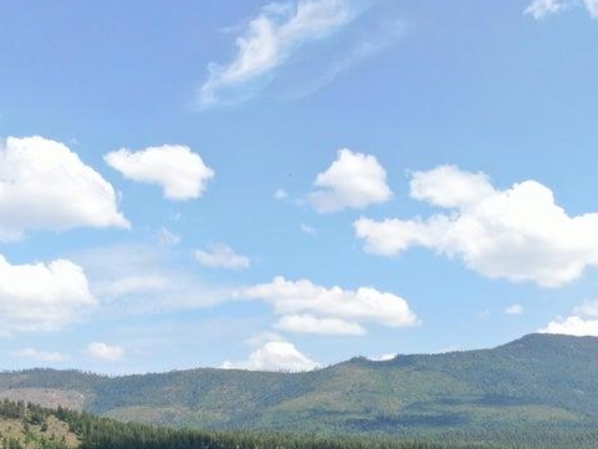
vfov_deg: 25.8
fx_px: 950
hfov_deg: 34.9
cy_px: 392
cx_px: 334
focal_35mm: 55
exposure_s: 1/640
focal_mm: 5.33
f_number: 3.1
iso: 100
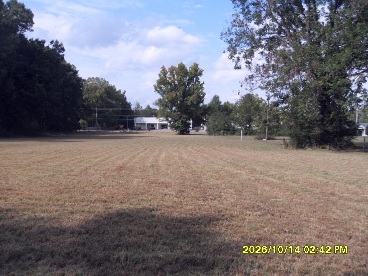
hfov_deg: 52.6
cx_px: 184
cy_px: 138
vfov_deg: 40.7
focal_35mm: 35
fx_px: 372
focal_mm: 6.3
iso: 80
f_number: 8.2
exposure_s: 1/180
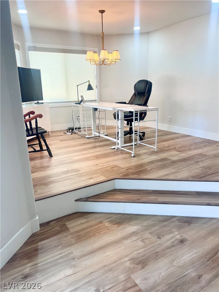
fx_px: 219
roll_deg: +1.4
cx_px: 110
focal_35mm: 26
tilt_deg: -15.6
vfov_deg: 67.3
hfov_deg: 53.1
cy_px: 146
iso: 80
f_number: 1.5
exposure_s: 1/120
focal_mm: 5.7
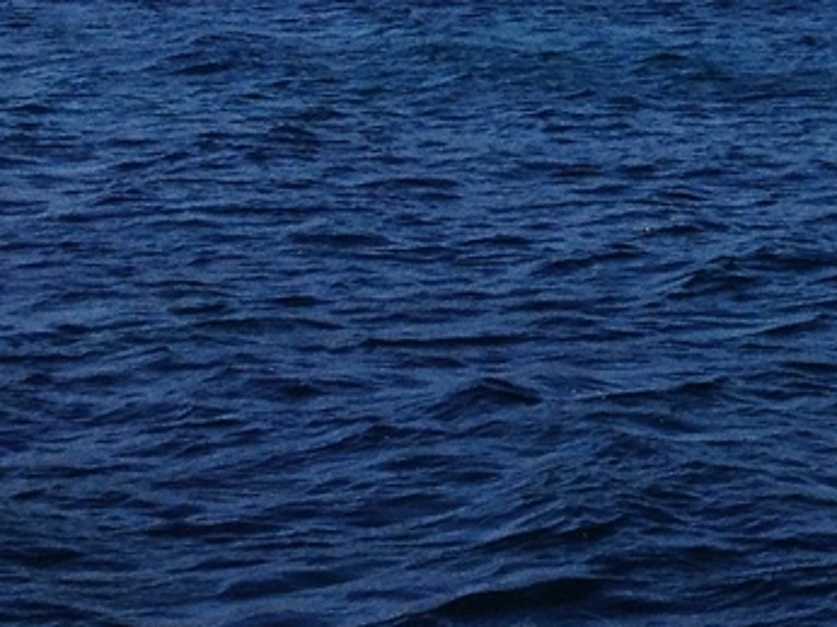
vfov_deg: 8.9
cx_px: 1360
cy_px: -402
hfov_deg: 11.5
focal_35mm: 162
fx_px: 3914
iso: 64
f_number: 2.4
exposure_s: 1/2045
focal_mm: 4.28
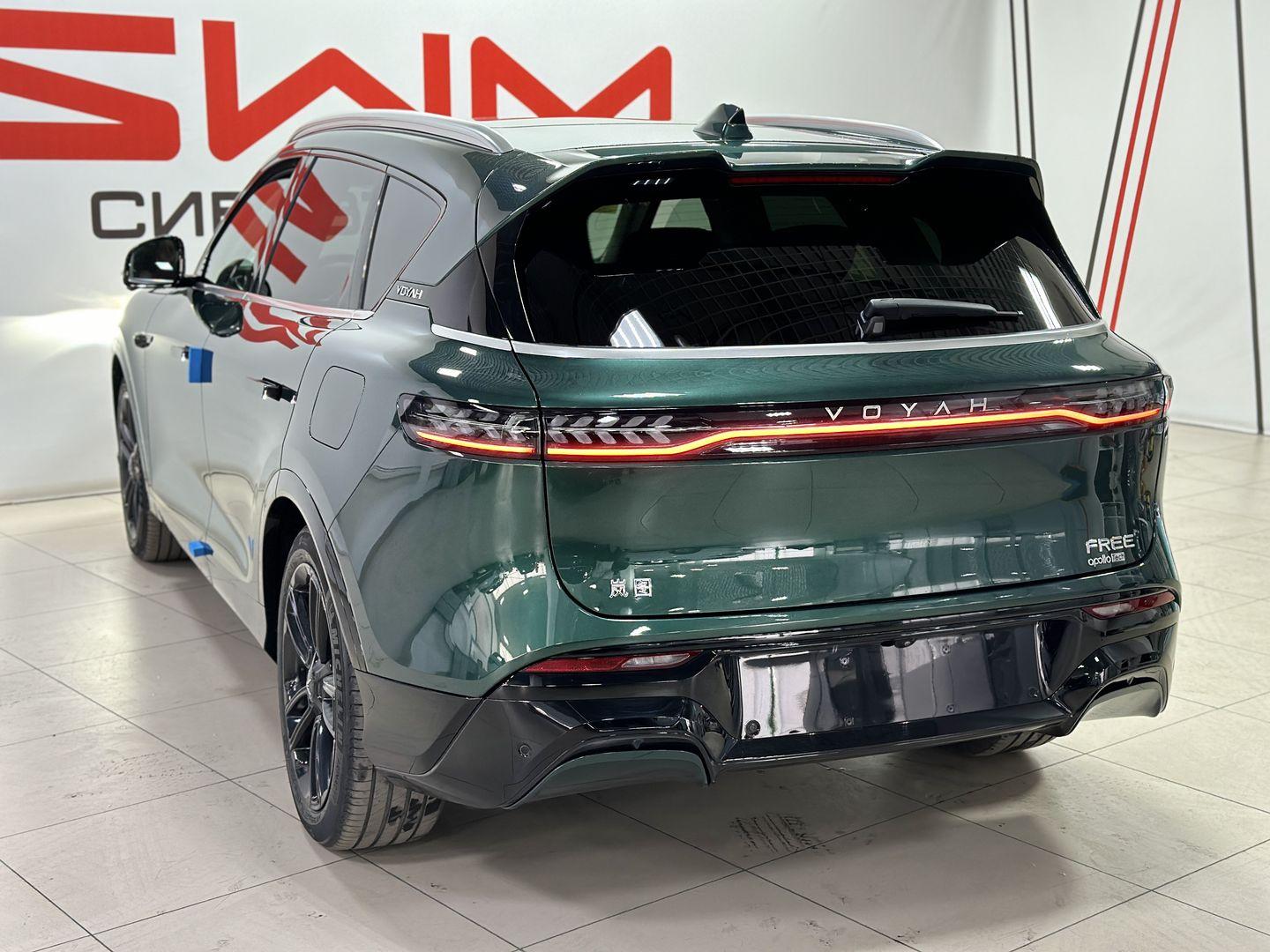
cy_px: 476
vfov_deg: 30.3
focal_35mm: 48
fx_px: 1761
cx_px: 635
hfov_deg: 39.7
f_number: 1.78
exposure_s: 1/60
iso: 160
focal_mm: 6.86
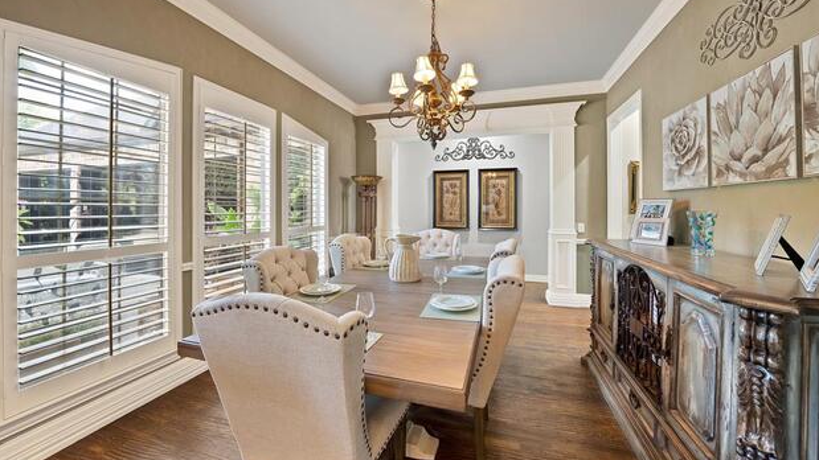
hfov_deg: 110.8
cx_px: 398
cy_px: 205
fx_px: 282
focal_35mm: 13
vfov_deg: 78.1
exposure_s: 1/1.67
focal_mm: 12
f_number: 9
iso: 640
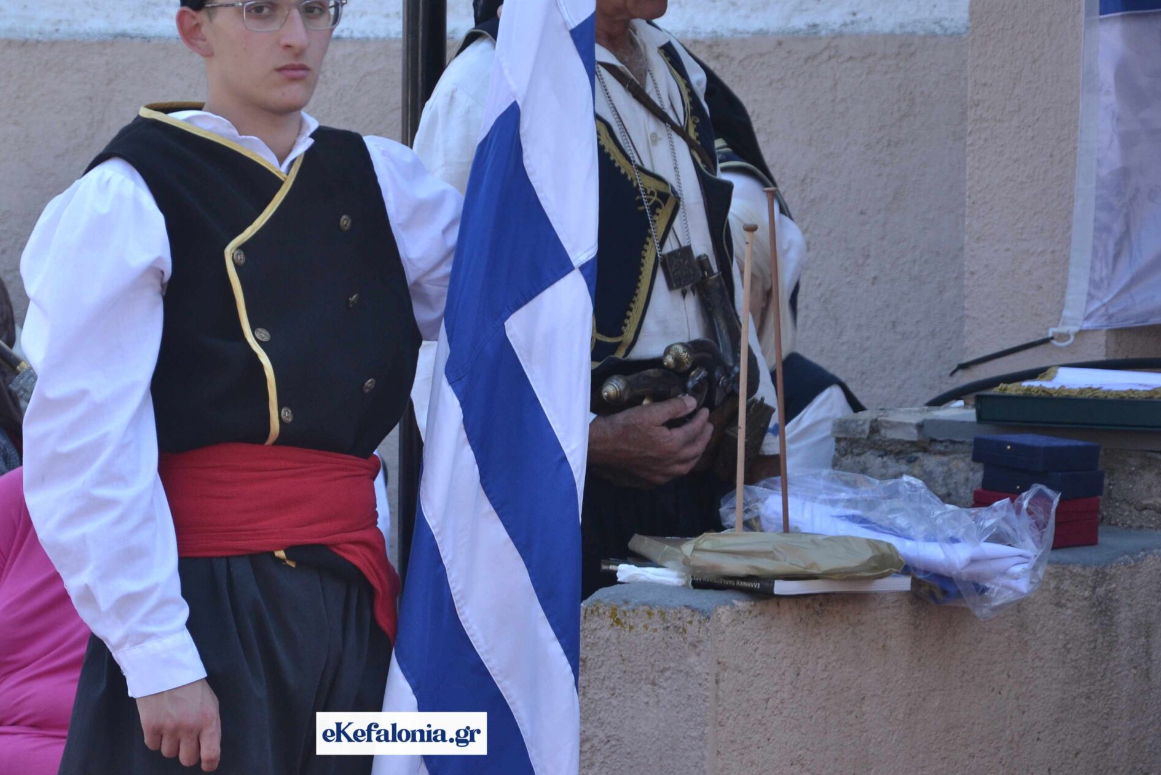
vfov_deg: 7.3
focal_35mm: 187
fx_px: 6031
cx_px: 378
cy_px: 300
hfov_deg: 11.0
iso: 400
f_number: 5.6
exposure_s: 1/320
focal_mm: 92
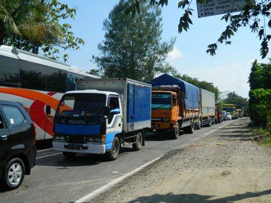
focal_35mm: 41
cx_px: 136
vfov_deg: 35.1
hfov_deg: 45.8
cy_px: 102
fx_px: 321
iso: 80
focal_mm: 7.3
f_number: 3.5
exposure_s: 1/800
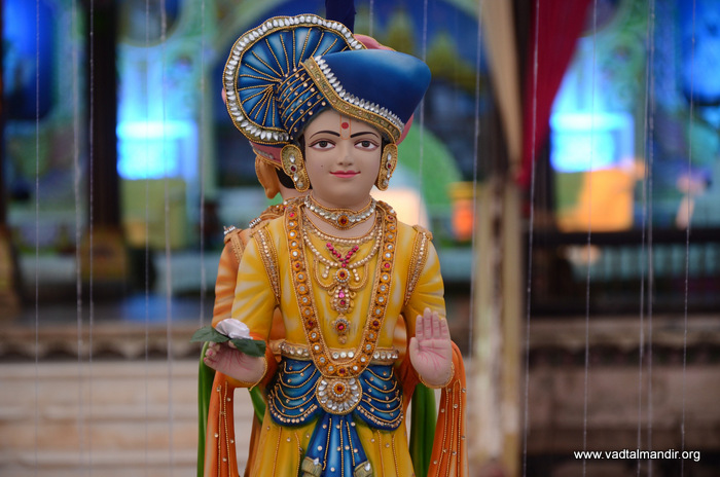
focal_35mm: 158
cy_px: 238
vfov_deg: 8.7
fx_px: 3144
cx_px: 360
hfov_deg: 13.1
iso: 400
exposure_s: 1/40
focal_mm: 105
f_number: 5.6
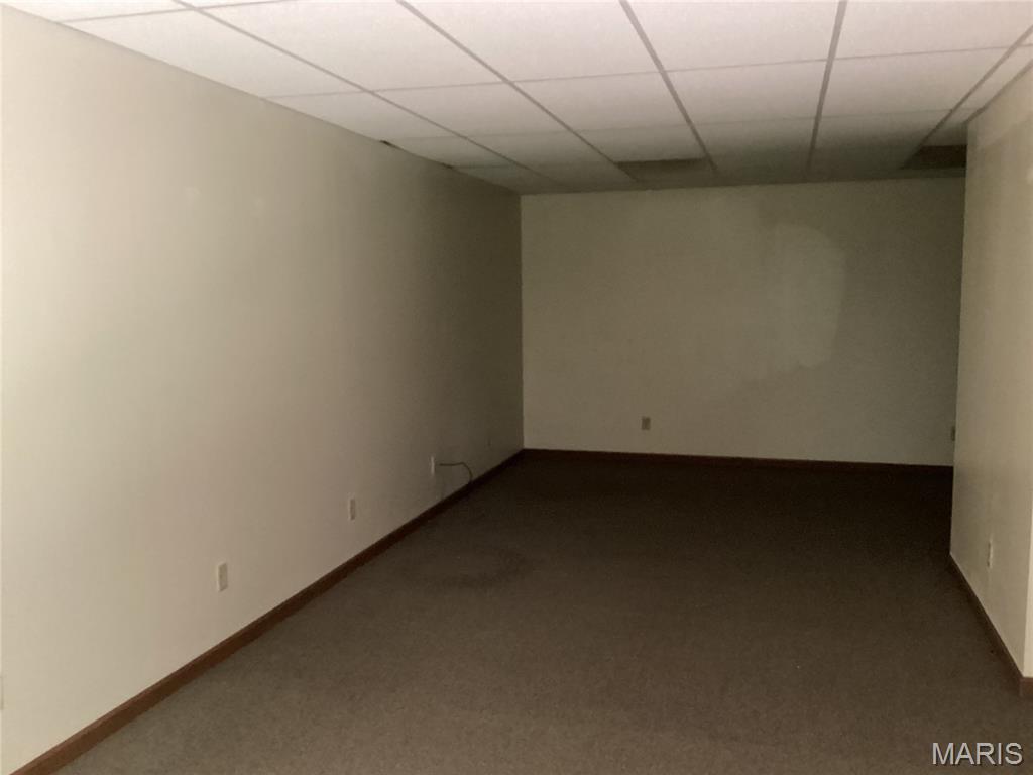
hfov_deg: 58.4
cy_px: 388
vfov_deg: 45.4
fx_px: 925
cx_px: 516
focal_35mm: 31
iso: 640
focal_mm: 3.3
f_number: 2.4
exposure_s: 1/20
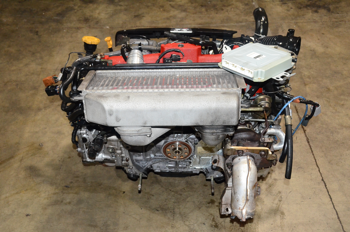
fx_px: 393
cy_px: 116
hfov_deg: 48.0
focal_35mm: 40
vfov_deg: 32.9
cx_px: 175
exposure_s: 1/60
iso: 2500
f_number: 6.3
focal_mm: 27
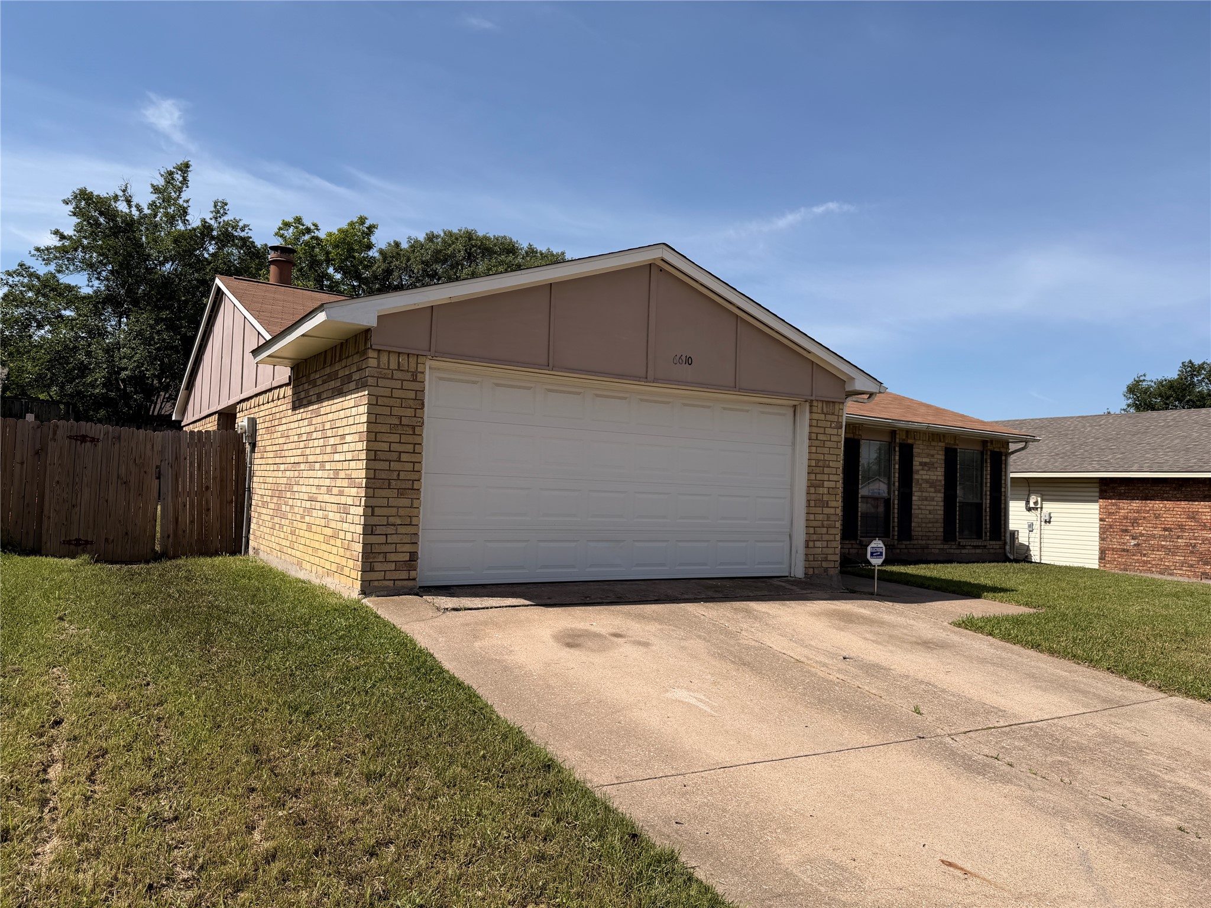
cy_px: 454
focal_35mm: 24
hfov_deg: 71.6
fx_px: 840
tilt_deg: +2.7
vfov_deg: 56.8
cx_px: 606
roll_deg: -2.0
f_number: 1.78
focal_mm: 6.76
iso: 80
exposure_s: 1/5714
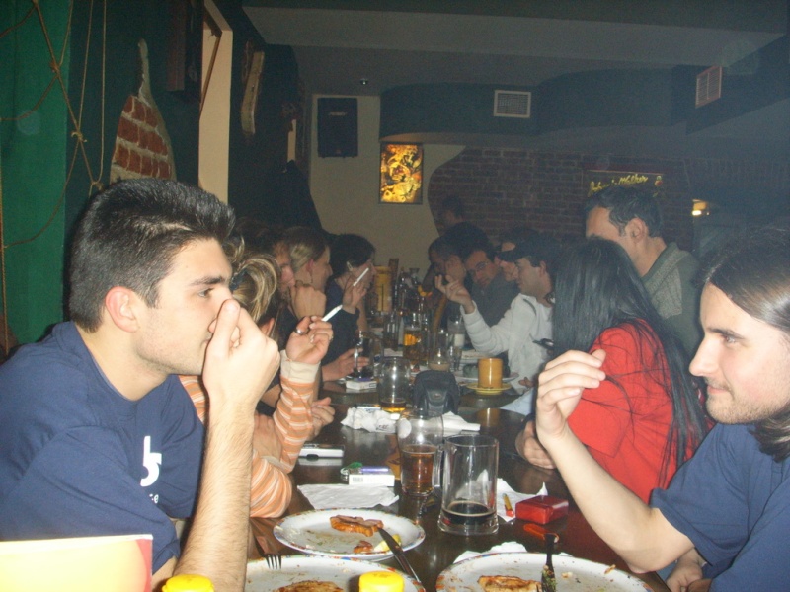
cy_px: 296
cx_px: 395
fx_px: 890
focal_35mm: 39
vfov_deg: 36.8
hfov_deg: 47.9
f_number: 3.5
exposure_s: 1/45
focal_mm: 6.6
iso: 209
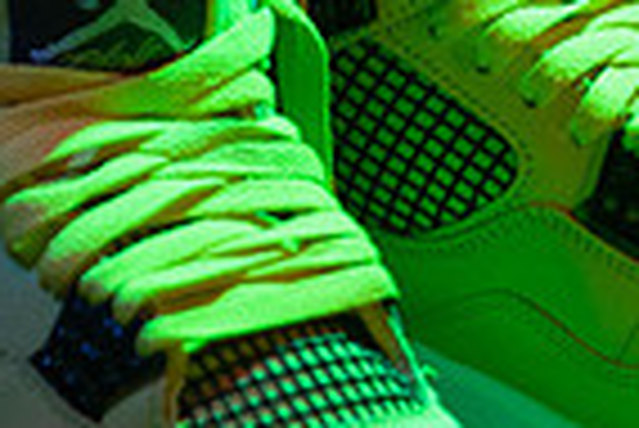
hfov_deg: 1.7
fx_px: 21730
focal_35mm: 1223
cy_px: -29
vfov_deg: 1.1
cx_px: 616
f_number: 2.8
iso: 1600
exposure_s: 1/200
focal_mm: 200
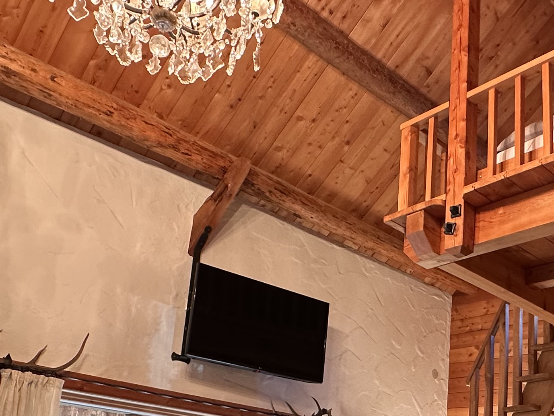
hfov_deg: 44.6
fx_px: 656
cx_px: 396
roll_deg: -3.3
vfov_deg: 33.4
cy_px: 372
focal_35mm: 41
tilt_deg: +13.1
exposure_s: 1/50
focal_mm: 2.22
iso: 200
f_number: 2.2
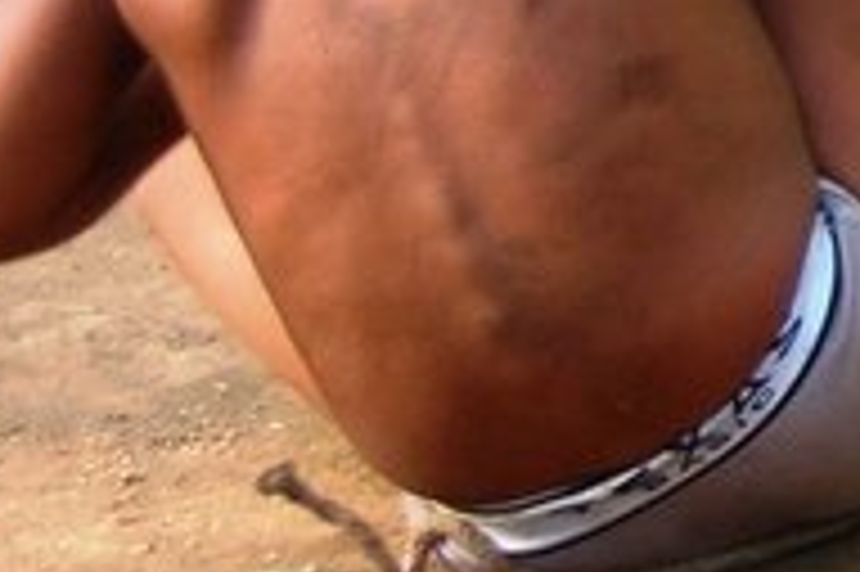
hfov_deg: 7.4
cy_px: -538
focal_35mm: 257
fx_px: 6134
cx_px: 2166
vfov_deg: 5.2
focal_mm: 32
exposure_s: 1/100
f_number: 5
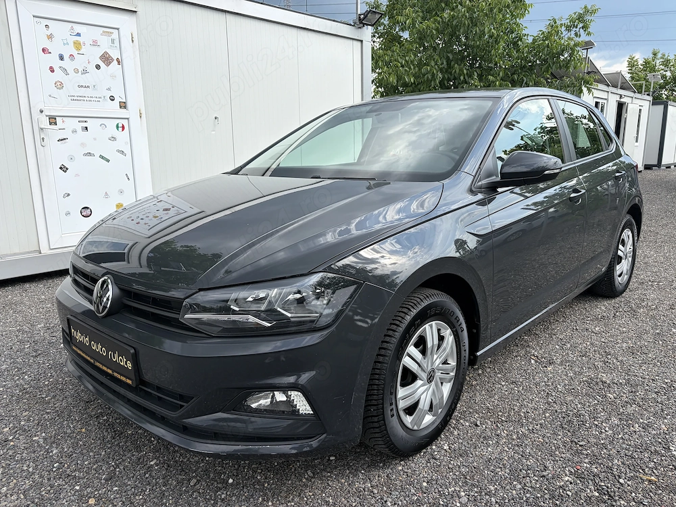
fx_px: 508
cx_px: 338
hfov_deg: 67.3
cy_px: 254
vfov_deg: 53.1
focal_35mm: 26
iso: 50
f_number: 1.6
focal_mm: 5.96
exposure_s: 1/2012
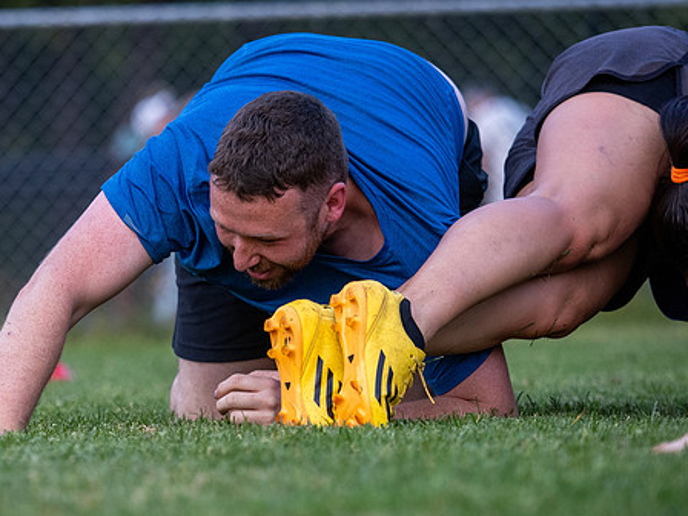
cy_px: 294
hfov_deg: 6.4
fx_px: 6181
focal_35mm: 311
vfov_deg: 4.8
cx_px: 261
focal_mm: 120
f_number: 2.8
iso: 1250
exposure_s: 1/500
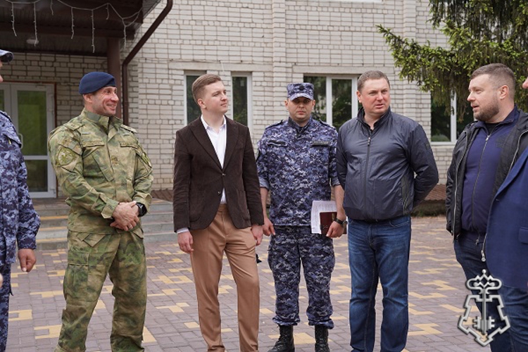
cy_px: 176
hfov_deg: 38.9
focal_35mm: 51
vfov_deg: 26.5
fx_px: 748
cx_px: 264
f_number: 4
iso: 100
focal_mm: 51
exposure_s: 1/160
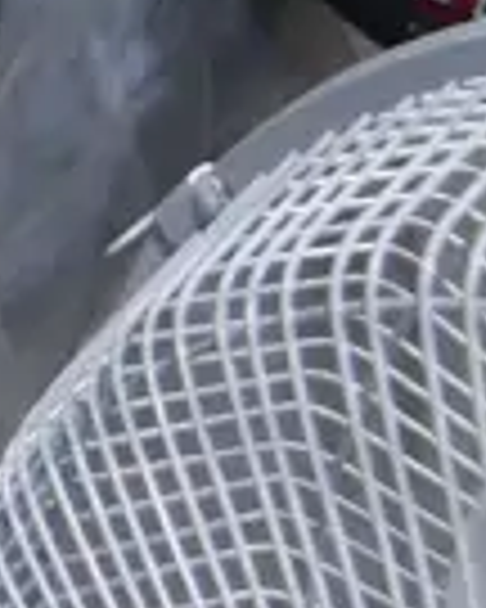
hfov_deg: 6.2
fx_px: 3991
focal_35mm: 222
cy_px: 95
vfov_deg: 8.7
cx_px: -1150
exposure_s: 1/100
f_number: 3.6
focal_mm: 15
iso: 200
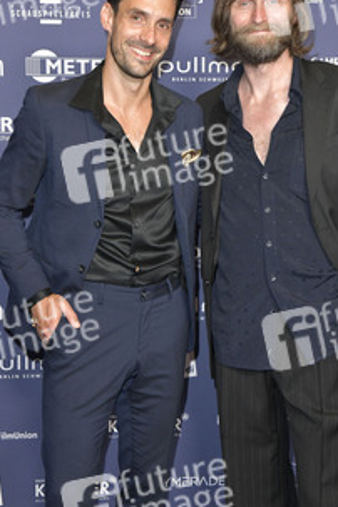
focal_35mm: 58
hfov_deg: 23.4
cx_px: 196
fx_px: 817
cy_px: 248
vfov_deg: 34.5
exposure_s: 1/250
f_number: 6.3
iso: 2000
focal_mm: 44
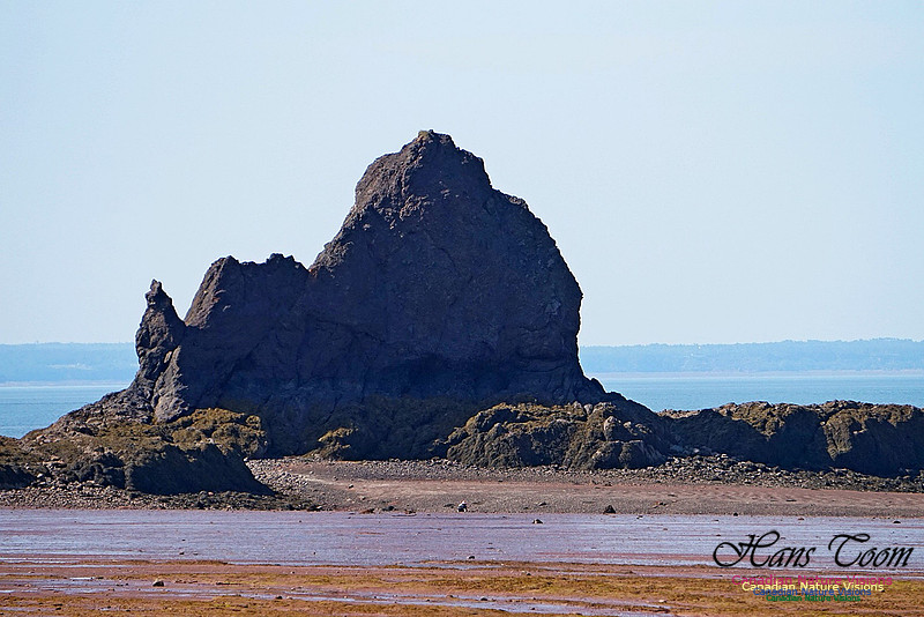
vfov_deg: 4.4
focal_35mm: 315
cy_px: 308
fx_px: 8087
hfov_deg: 6.5
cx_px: 462
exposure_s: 1/1600
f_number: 8
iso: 800
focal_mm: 210
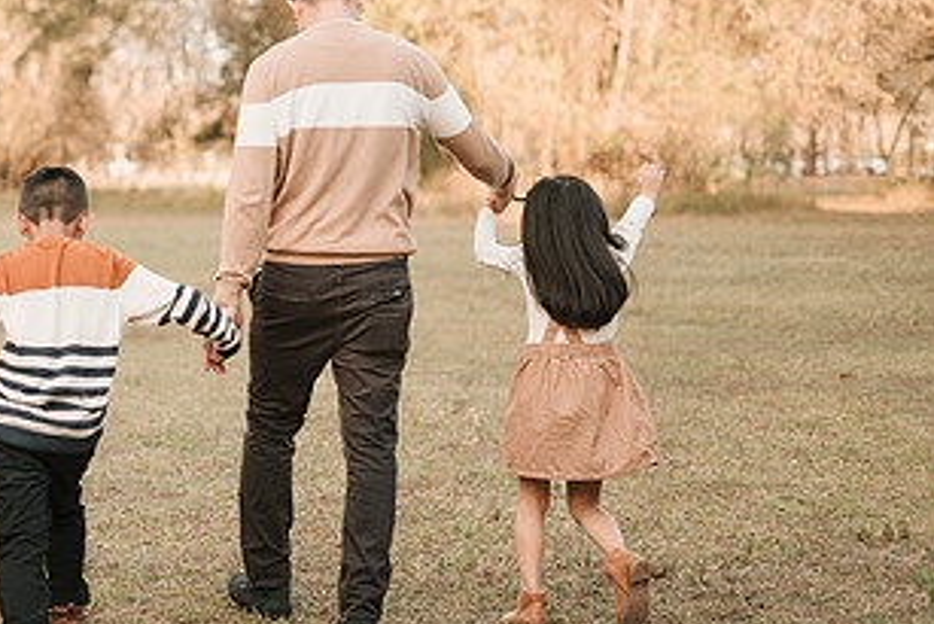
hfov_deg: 20.7
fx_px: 2492
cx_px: 58
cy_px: 190
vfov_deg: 14.2
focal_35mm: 96
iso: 200
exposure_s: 1/1000
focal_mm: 50
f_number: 2
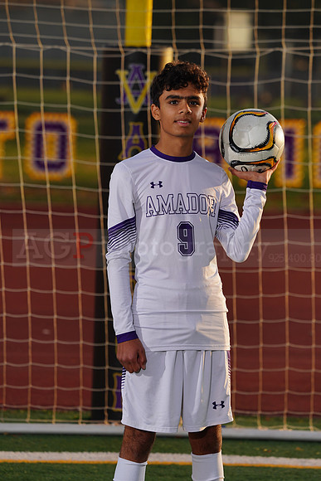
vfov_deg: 6.9
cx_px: 160
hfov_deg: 4.6
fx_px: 4010
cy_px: 240
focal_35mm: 300
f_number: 8
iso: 100
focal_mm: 300
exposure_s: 1/200
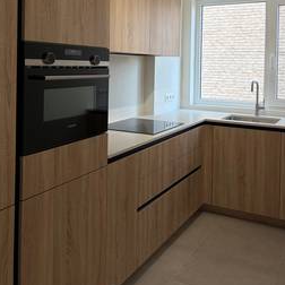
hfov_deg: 42.8
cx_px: 153
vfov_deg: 41.6
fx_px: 363
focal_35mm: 39
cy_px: 72
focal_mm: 5.96
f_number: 1.6
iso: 32
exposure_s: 1/122
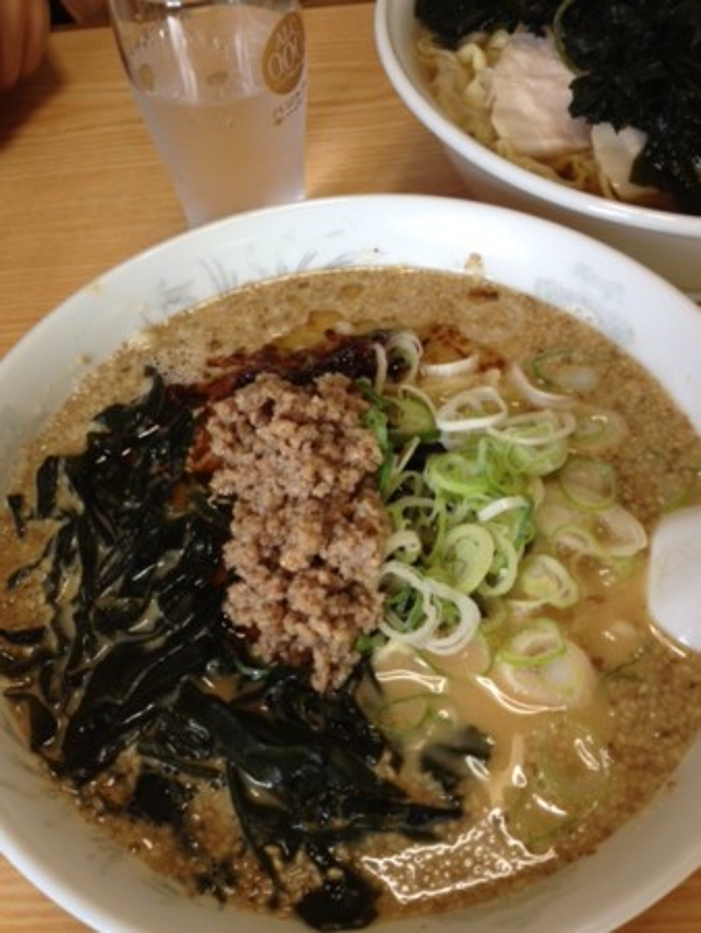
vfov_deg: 52.6
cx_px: 350
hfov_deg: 40.7
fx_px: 944
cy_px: 466
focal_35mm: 35
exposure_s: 1/24
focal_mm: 4.28
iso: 64
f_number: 2.4
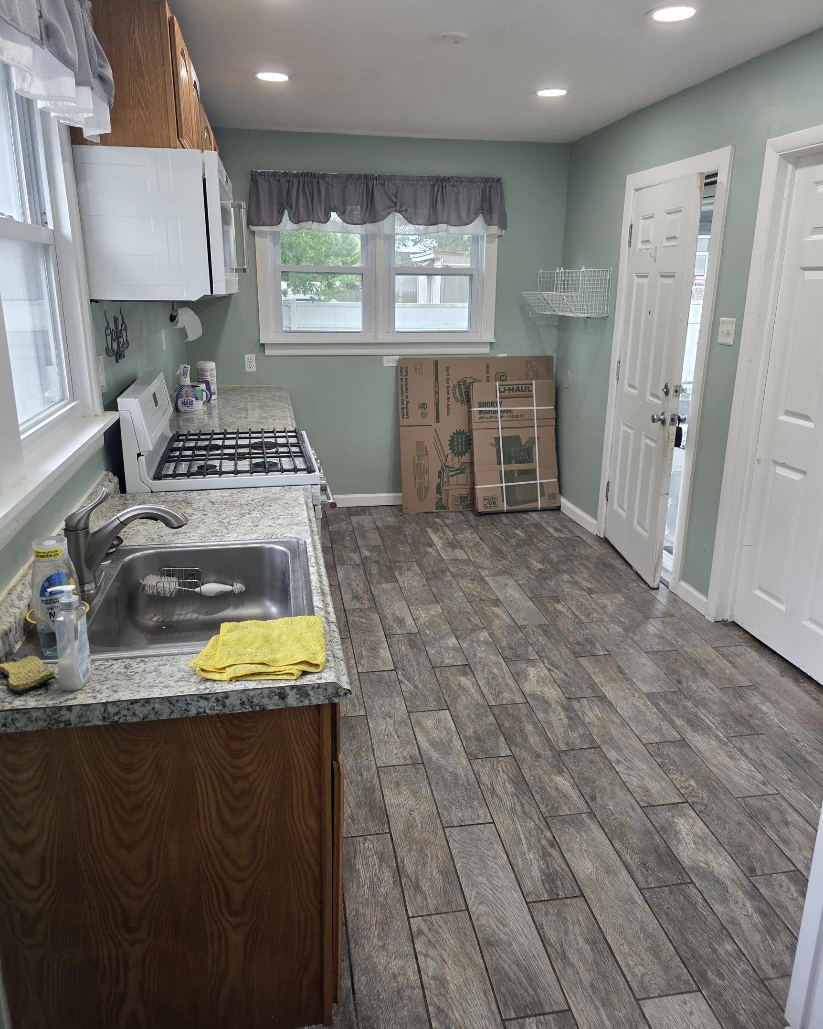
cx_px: 411
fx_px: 731
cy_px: 497
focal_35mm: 24
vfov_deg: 70.3
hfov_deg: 58.8
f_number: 1.7
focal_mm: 6.3
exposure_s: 1/120
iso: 100
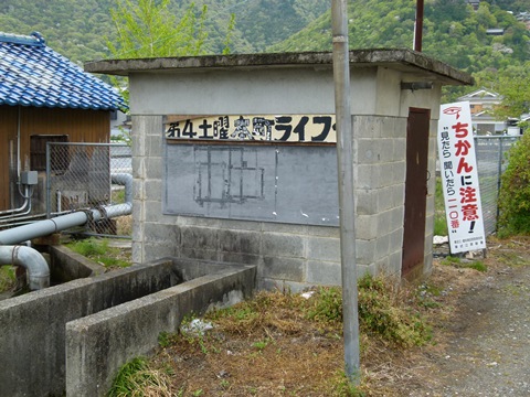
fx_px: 720
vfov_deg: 30.9
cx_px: 265
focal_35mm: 47
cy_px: 198
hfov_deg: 40.4
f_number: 4
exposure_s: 1/125
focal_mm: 8.5
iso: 100
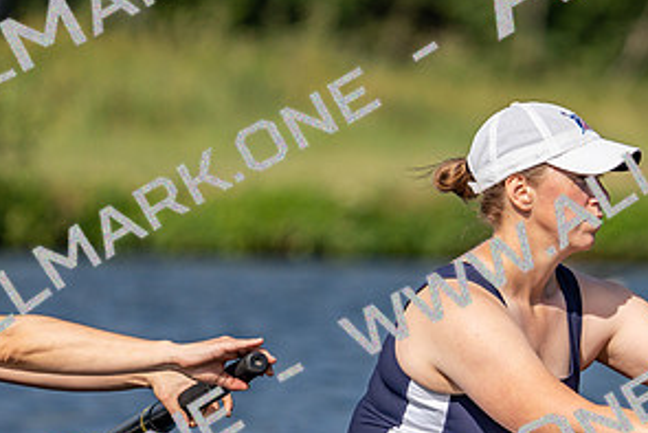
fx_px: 13542
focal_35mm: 752
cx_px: 611
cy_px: 362
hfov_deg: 2.7
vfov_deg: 1.8
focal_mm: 382
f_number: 6.3
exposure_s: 1/1600
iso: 125
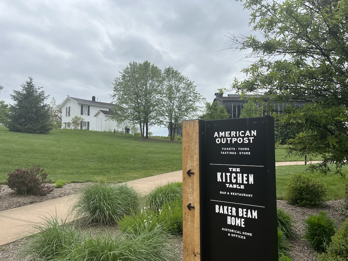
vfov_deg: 53.1
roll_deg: -0.3
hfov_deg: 67.3
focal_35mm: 26
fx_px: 261
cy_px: 130
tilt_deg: +4.0
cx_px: 174
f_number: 1.6
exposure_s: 1/2899
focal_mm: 5.1
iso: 50
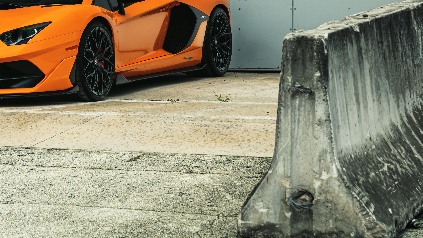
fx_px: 1189
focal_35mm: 106
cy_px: -1
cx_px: 159
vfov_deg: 11.3
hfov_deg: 20.1
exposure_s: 1/100
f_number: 5.6
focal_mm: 47
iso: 100
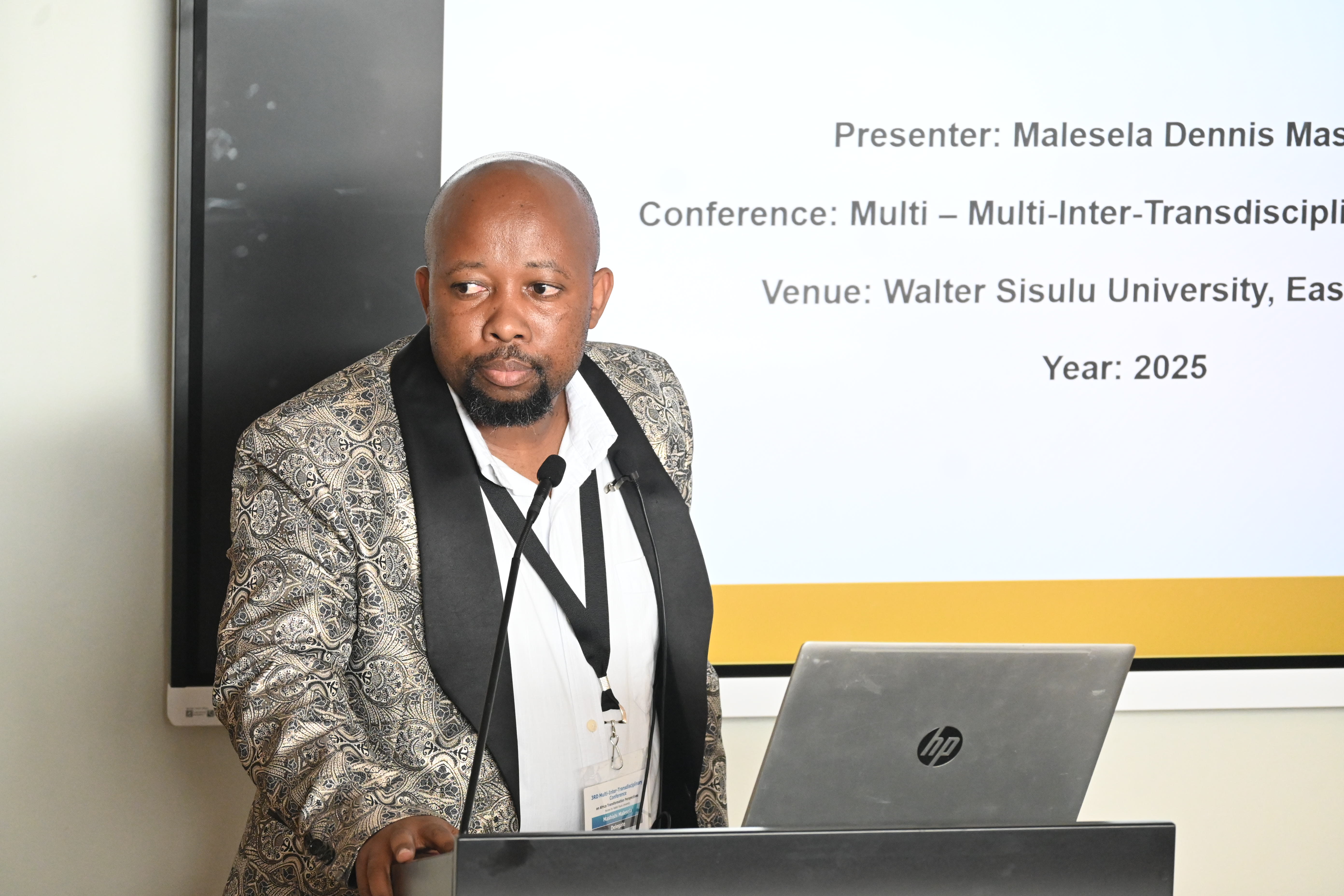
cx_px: 672
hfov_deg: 11.0
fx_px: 6999
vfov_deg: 7.3
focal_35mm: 188
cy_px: 448
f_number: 5.3
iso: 3200
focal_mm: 125
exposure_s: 1/125
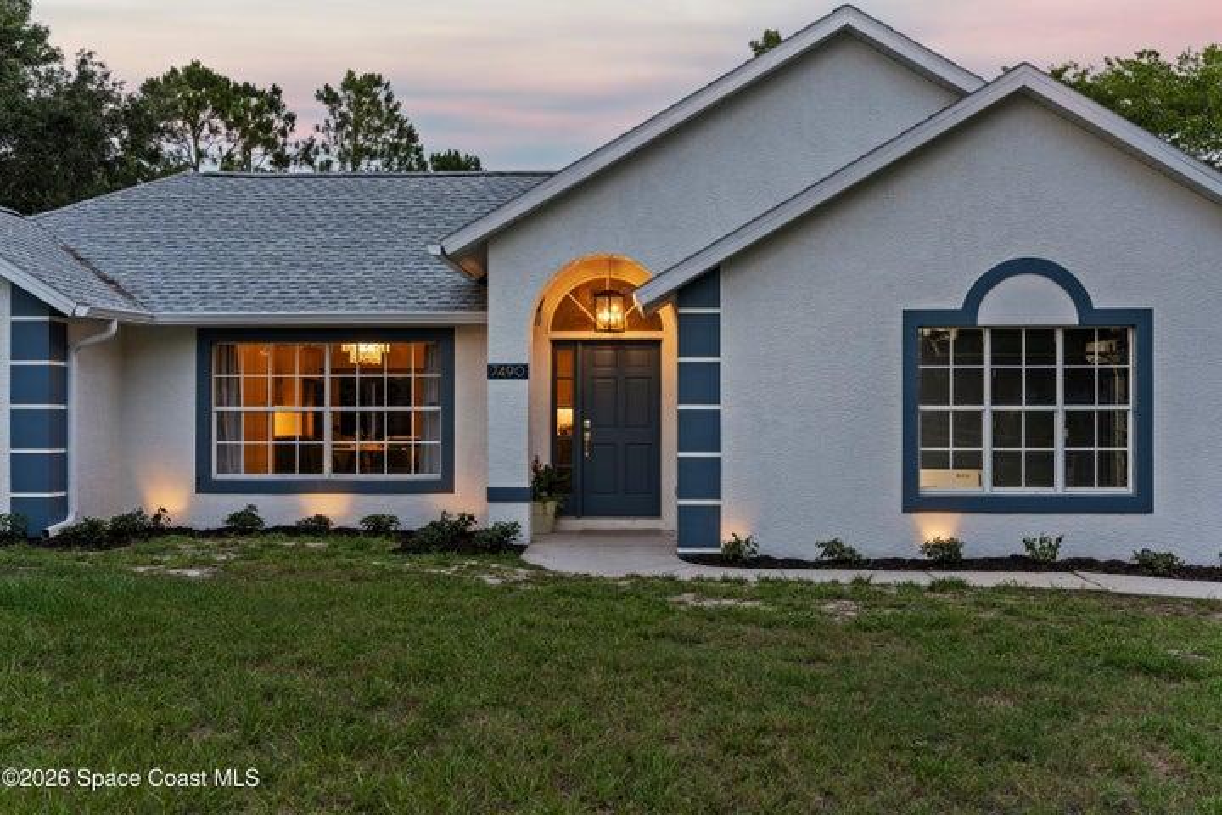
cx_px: 611
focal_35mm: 36
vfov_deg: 36.9
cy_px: 408
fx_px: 1222
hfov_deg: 53.1
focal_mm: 36
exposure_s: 1/2.5
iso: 100
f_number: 9
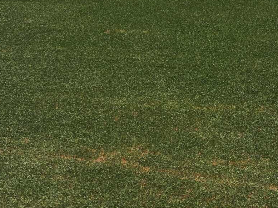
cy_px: 143
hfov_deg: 23.5
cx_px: 292
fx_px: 634
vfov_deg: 18.6
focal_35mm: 79
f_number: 2.8
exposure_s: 1/240
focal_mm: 12.29
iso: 100
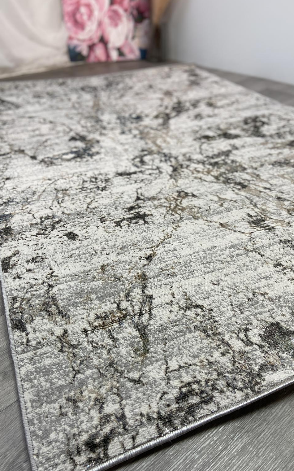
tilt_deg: -35.2
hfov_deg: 43.1
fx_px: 372
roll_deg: +0.7
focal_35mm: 29
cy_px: 231
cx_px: 140
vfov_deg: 64.6
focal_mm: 4.25
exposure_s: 1/121
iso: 100
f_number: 1.8
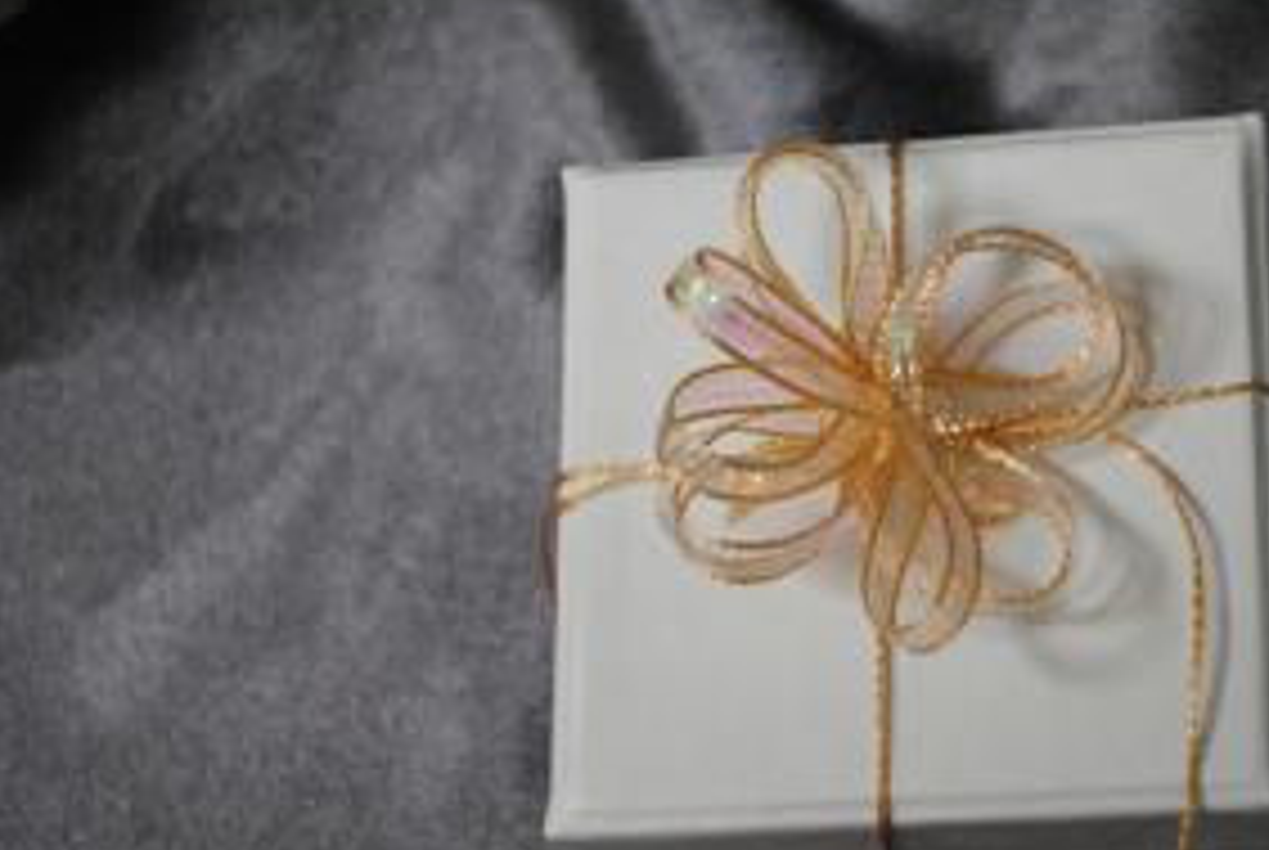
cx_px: 821
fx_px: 3978
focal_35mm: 113
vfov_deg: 12.2
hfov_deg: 18.1
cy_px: 450
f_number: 5.6
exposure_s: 1/30
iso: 1600
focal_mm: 55
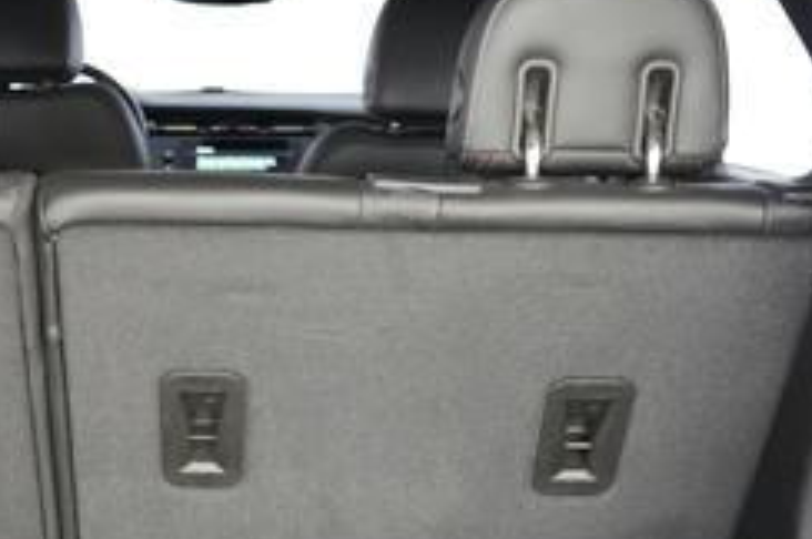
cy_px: 499
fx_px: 1419
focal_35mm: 63
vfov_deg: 21.0
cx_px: 196
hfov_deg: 31.3
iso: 10000
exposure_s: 1/160
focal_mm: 24
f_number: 2.8
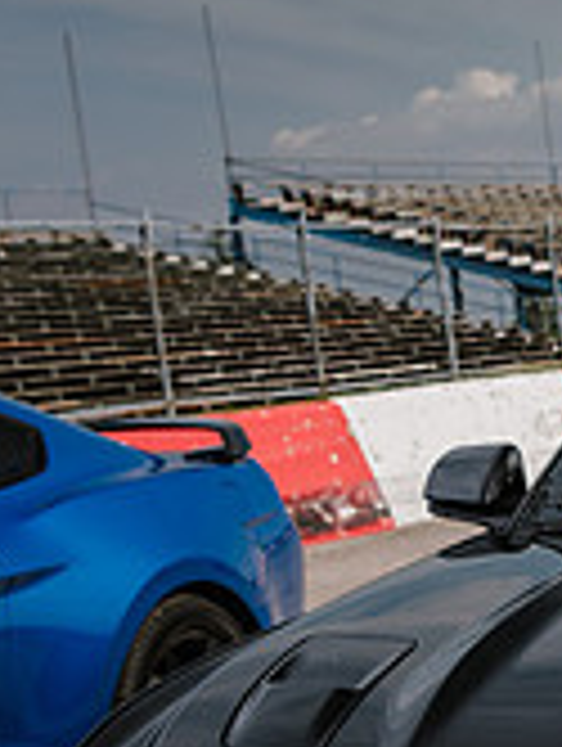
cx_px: 1053
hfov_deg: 11.2
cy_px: 479
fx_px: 2634
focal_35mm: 122
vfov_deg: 16.1
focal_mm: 34
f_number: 5
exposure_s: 1/250
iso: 50
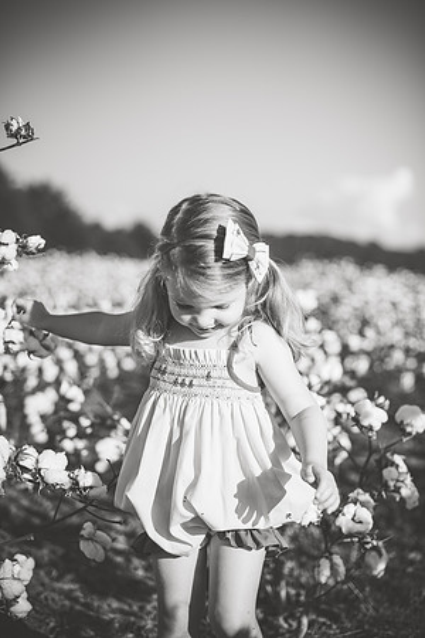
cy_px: 319
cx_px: 212
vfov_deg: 39.6
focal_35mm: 50
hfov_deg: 27.0
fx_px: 885
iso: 160
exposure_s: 1/3200
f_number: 2.2
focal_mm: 50
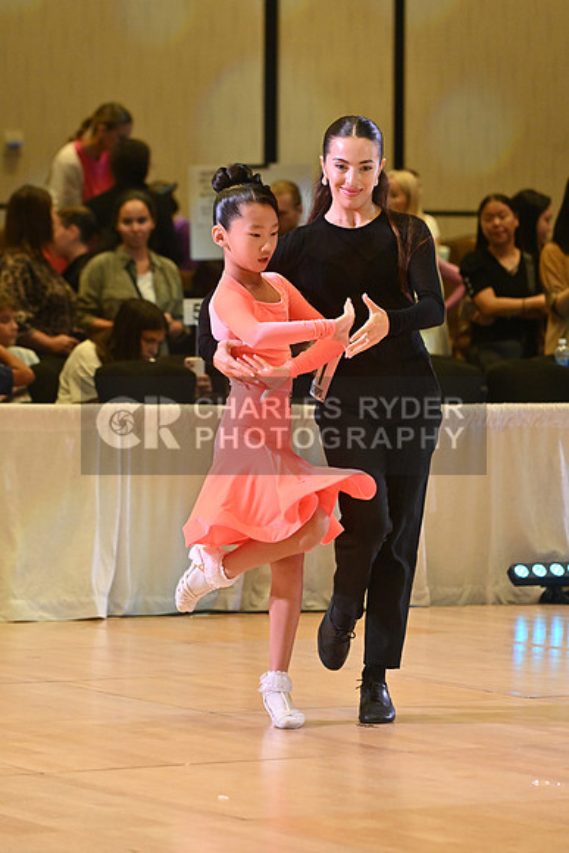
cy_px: 426
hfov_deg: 8.1
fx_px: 4028
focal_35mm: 170
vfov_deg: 12.1
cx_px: 284
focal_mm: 170
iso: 4000
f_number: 5.6
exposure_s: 1/400
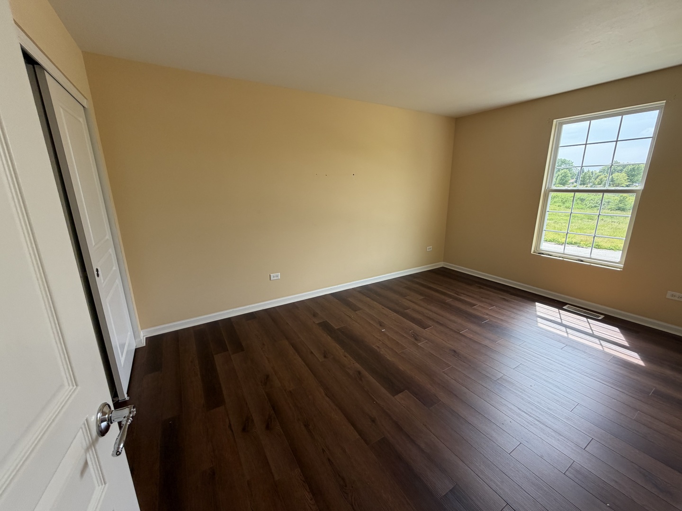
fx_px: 276
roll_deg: +0.5
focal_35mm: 14
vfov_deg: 85.7
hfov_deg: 102.1
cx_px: 341
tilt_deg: -14.9
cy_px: 256
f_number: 2.2
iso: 100
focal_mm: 2.22
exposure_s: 1/121
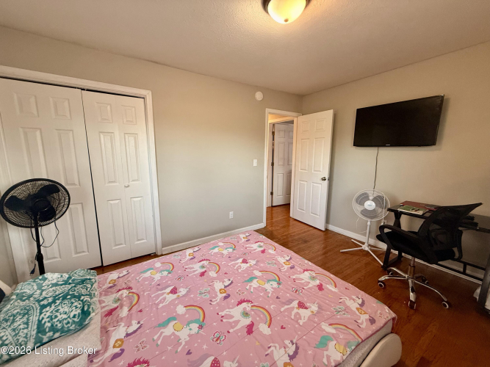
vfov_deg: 85.7
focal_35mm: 14
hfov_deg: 102.1
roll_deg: +0.1
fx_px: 198
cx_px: 245
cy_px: 184
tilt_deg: -9.3
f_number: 2.2
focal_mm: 2.22
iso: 320
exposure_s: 1/99
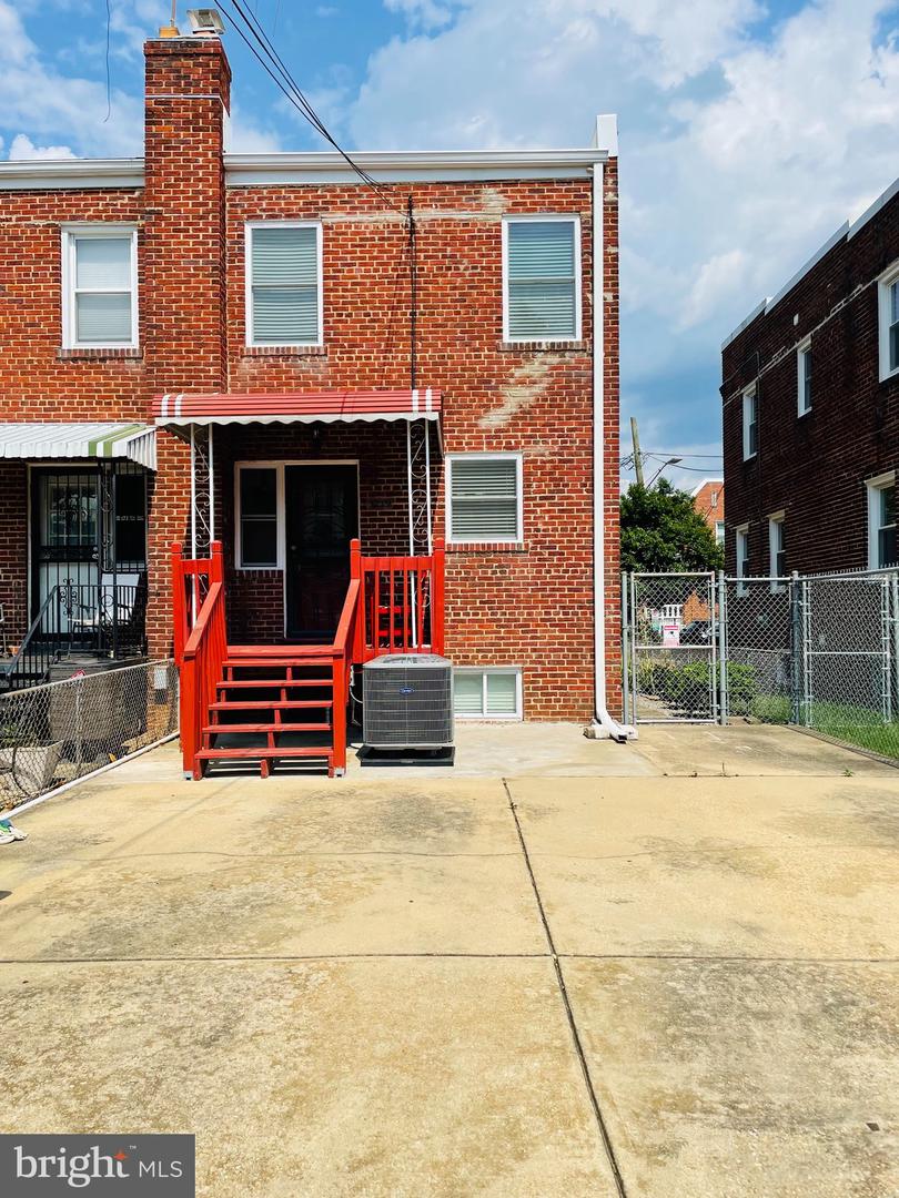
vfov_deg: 67.3
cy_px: 599
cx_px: 450
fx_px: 900
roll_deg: +0.5
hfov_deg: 53.1
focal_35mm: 26
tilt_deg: +1.0
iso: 32
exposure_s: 1/5051
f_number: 1.6
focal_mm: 4.2
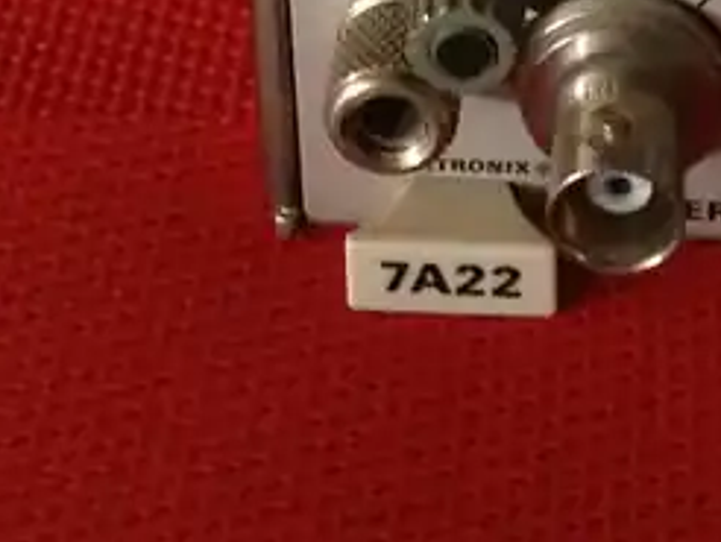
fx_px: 2961
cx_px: 533
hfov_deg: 13.8
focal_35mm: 142
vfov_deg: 9.8
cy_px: -519
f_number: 2.4
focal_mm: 4.28
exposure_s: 1/15
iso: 320
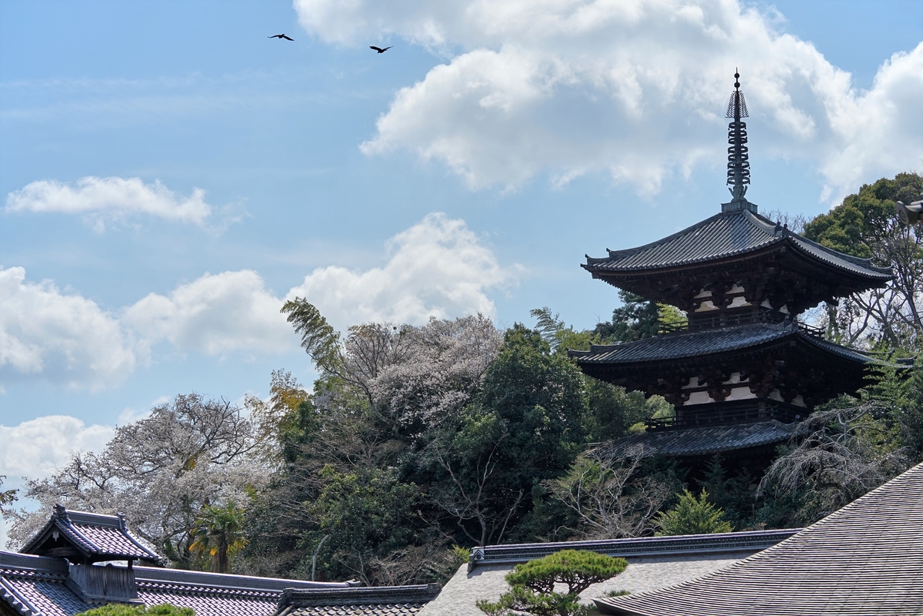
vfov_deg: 17.1
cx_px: 462
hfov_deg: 25.4
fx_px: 2051
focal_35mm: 80
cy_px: 308
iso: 100
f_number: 9
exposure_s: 1/500
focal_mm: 80
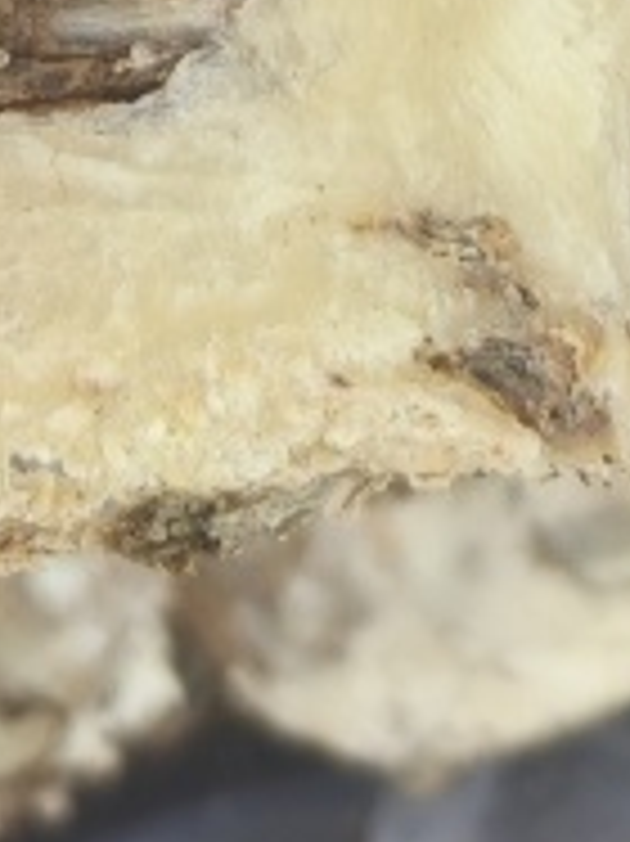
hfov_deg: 11.2
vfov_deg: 12.2
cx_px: 45
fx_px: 3183
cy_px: -1128
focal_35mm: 131
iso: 100
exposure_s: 1/200
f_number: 1.6
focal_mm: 6.06
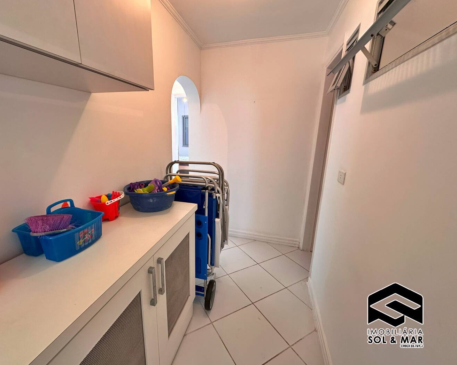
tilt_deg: -13.1
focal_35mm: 15
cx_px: 211
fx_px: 203
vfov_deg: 84.0
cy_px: 181
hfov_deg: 96.6
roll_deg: -1.1
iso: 160
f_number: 2.2
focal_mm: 2.22
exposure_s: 1/120
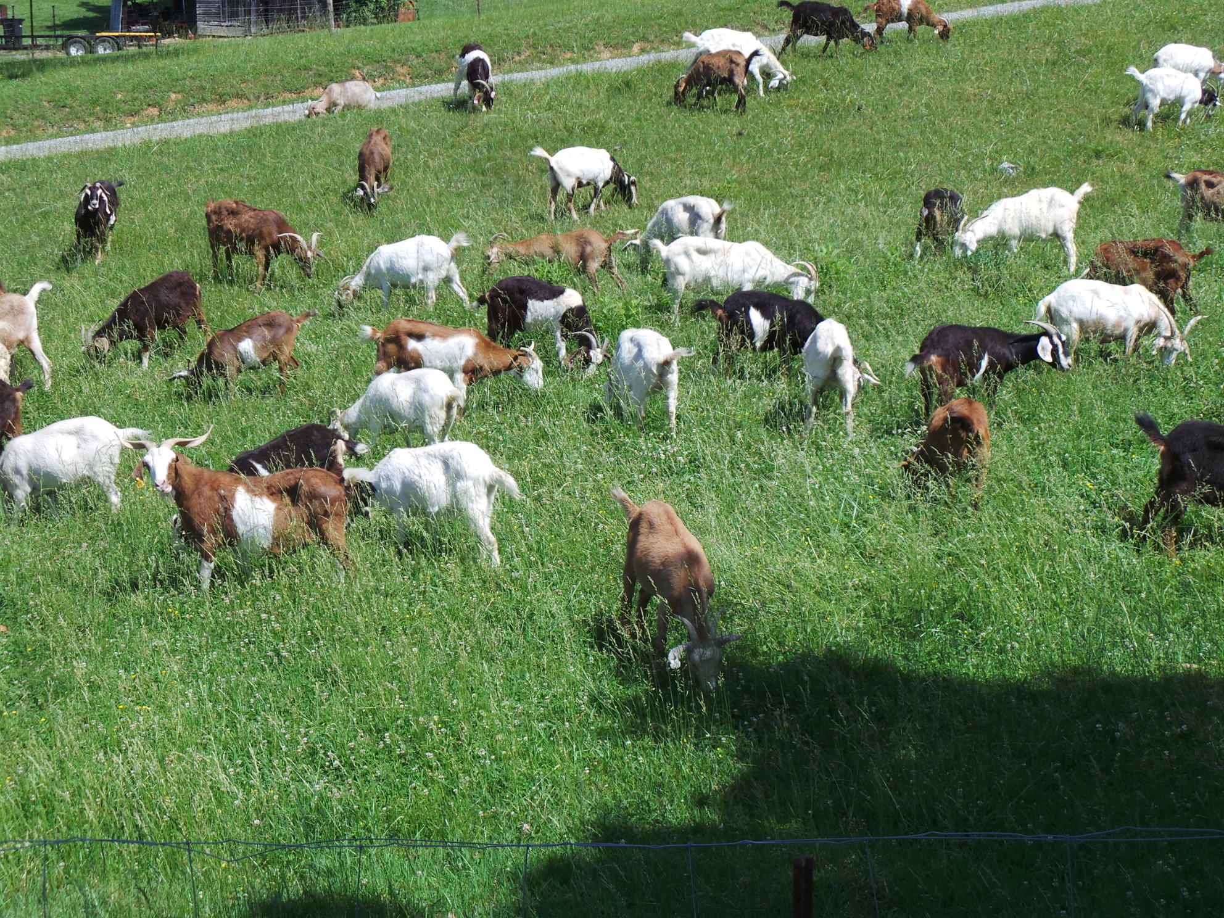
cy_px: 459
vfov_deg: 22.9
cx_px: 612
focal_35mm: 64
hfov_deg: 30.3
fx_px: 2263
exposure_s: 1/640
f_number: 3.6
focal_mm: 11.4
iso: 100
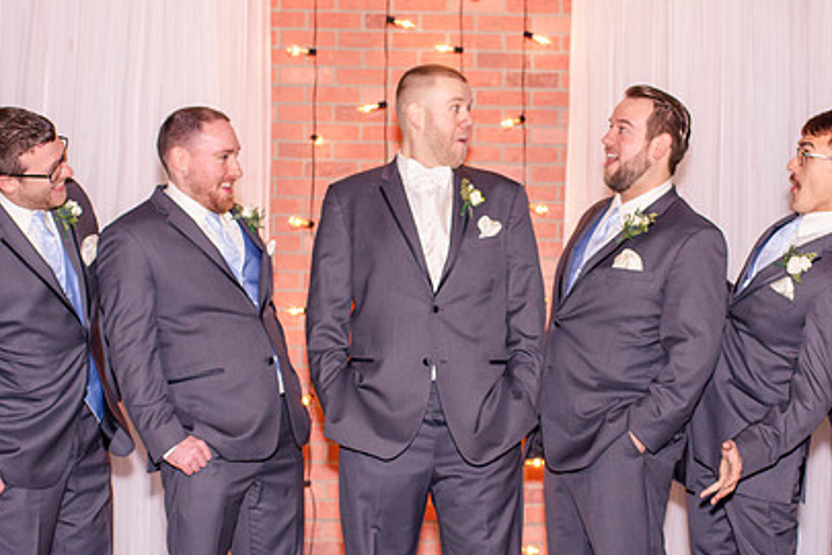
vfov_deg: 17.0
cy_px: 367
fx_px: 1849
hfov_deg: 25.4
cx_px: 451
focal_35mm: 80
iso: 250
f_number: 2.8
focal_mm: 35
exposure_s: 1/250
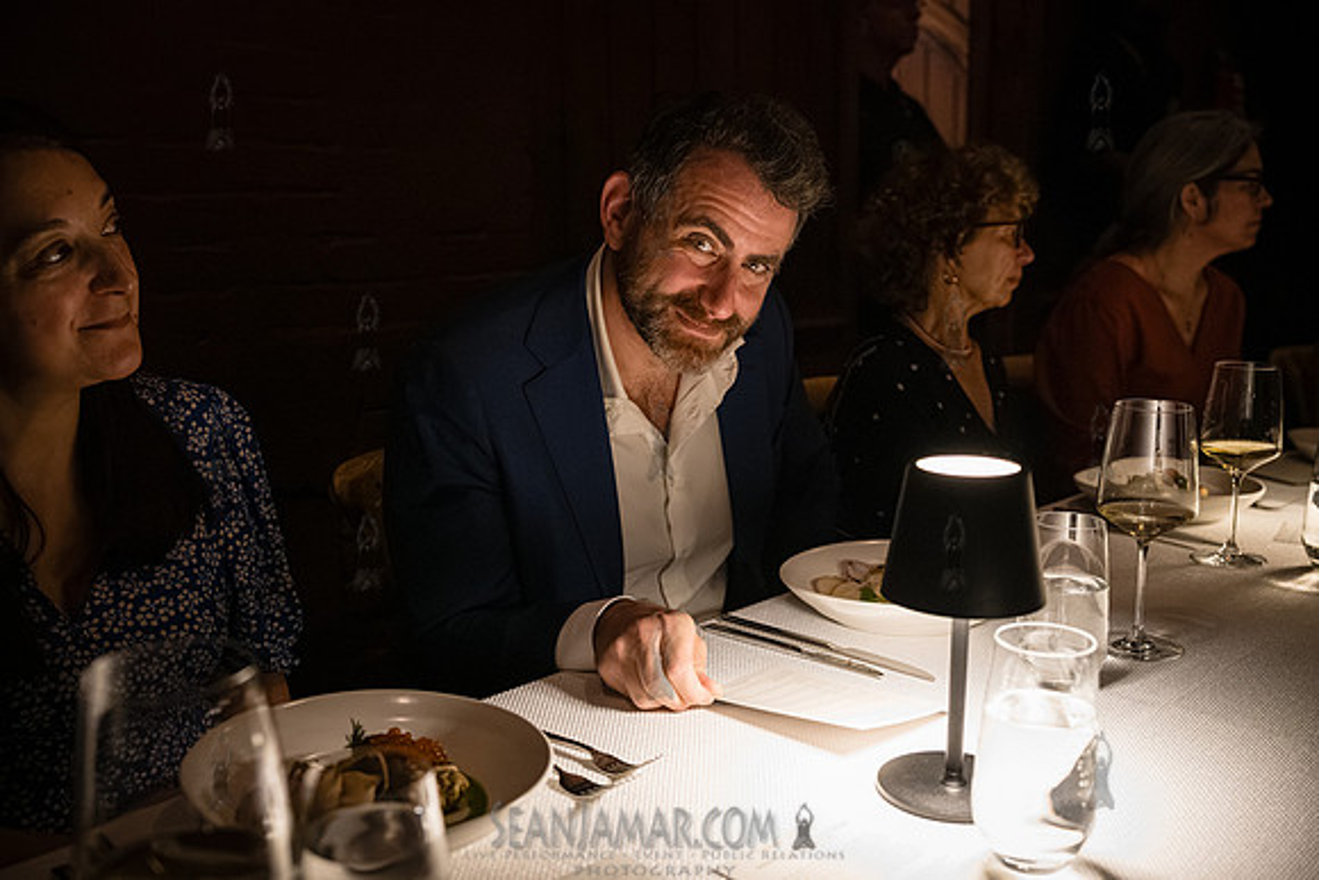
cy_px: 440
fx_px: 1283
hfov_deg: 54.4
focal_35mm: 35
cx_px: 660
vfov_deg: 37.9
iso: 8000
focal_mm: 35
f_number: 4
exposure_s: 1/250
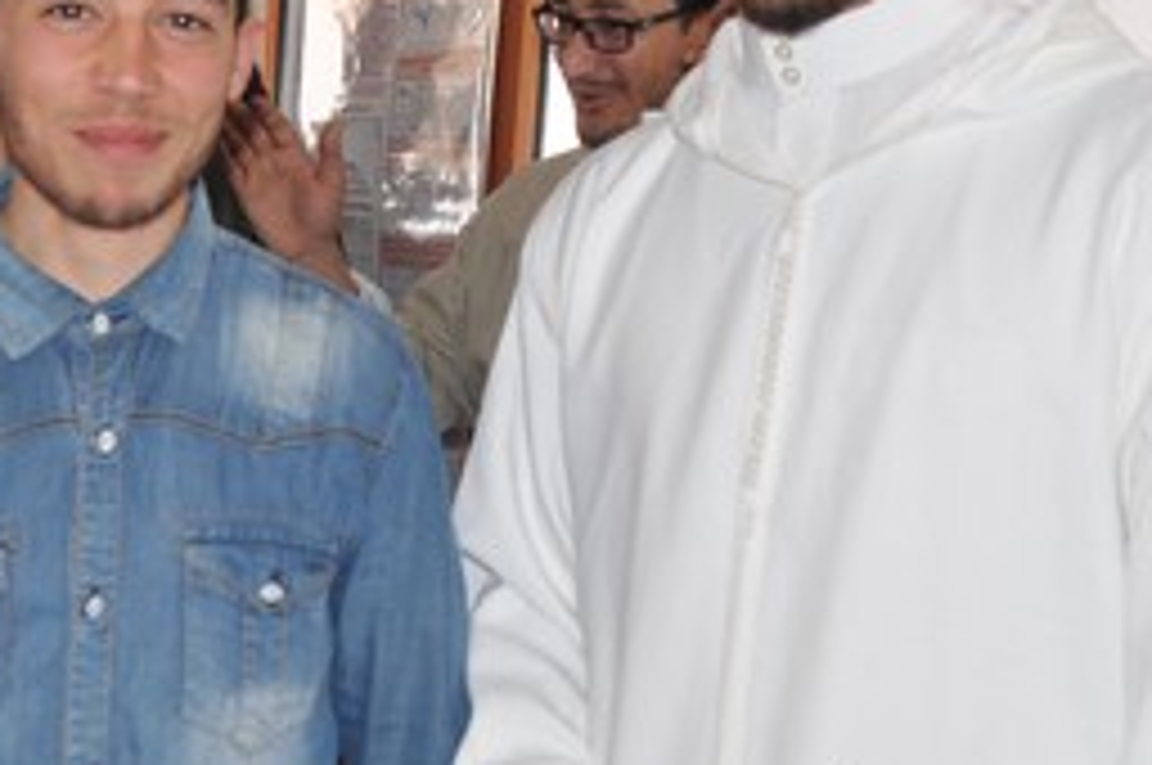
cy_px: 200
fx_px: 2397
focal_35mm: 75
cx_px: 576
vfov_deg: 18.0
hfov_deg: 27.0
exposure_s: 1/200
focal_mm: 20
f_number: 5
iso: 200
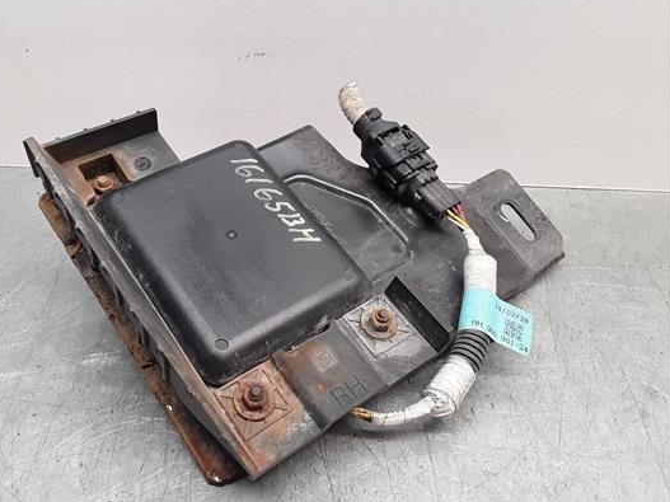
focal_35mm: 34
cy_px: 250
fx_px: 658
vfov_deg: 41.8
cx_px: 266
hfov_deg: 53.6
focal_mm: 2.91
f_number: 1.9
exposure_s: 1/50
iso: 64
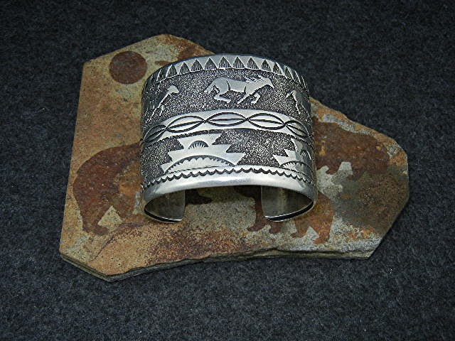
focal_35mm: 45
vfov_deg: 32.2
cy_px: 170
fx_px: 591
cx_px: 228
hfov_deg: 42.1
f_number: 3.8
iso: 277
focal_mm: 8.1
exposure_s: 1/30
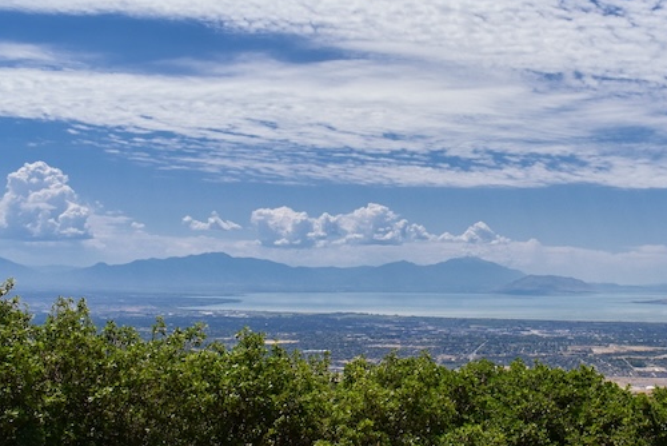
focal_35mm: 54
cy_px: 217
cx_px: 495
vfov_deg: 25.1
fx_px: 1001
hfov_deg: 36.1
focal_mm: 18
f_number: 11
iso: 220
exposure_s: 1/500
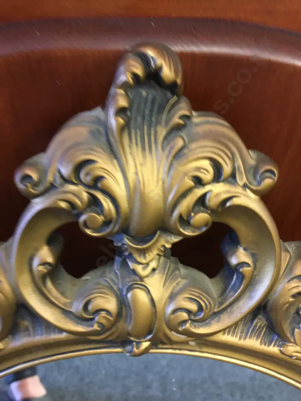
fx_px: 336
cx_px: 150
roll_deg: -1.1
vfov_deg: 61.7
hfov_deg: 48.2
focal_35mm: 29
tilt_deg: -44.7
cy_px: 200
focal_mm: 4.15
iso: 80
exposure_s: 1/10
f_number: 2.2
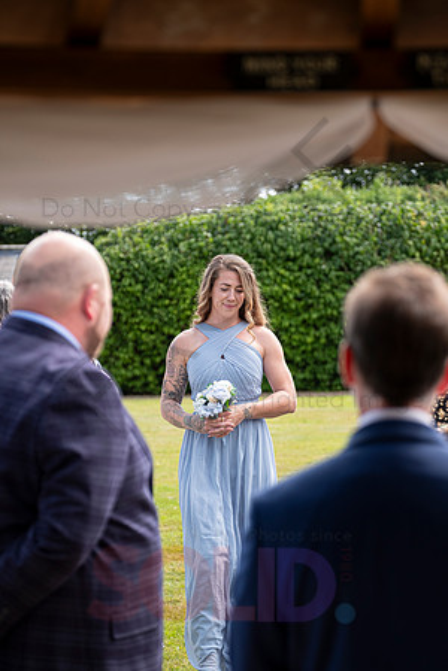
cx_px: 224
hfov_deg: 12.2
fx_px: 2091
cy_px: 336
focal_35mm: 112
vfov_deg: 18.3
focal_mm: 74.4
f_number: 3.2
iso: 200
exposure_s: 1/640
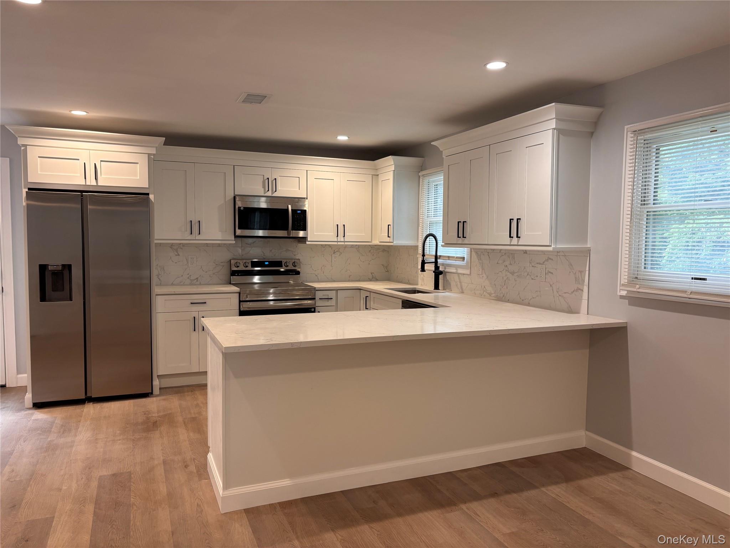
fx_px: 548
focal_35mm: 26
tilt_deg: -4.3
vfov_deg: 53.1
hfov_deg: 67.3
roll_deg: -0.9
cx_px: 365
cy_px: 274
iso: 80
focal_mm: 5.96
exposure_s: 1/60
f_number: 1.6
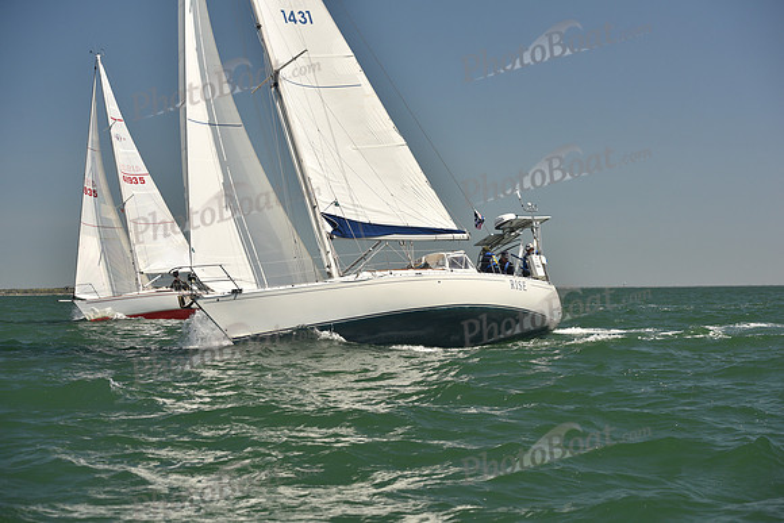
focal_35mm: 70
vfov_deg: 19.5
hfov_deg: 28.8
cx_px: 392
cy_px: 262
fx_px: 1525
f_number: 5.6
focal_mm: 70
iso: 250
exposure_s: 1/800
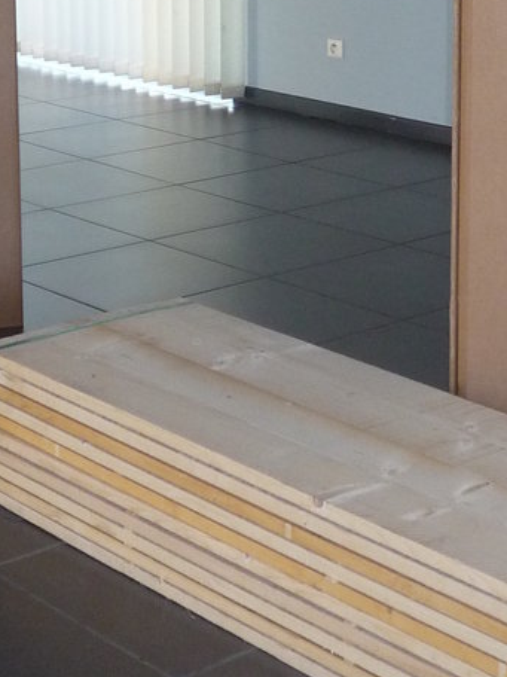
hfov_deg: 15.9
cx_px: 273
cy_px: 76
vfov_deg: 20.7
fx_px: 1817
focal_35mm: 93
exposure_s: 1/30
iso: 200
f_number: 3.6
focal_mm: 5.8
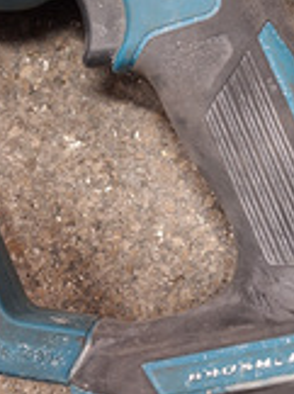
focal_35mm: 71
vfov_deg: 27.3
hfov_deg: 20.6
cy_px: 139
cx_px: 111
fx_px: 806
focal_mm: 5.54
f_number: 1.8
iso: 250
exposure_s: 1/33
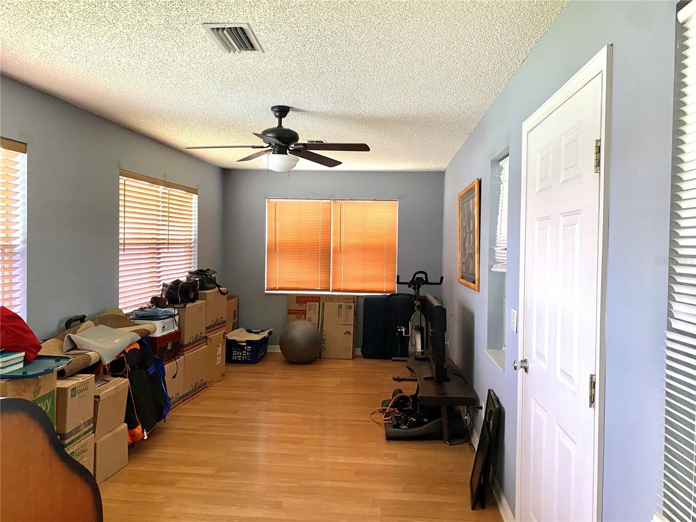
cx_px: 348
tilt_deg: -1.4
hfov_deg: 67.3
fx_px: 523
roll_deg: -1.3
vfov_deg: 53.1
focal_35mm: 26
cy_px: 261
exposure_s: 1/60
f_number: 1.8
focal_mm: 4.25
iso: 320
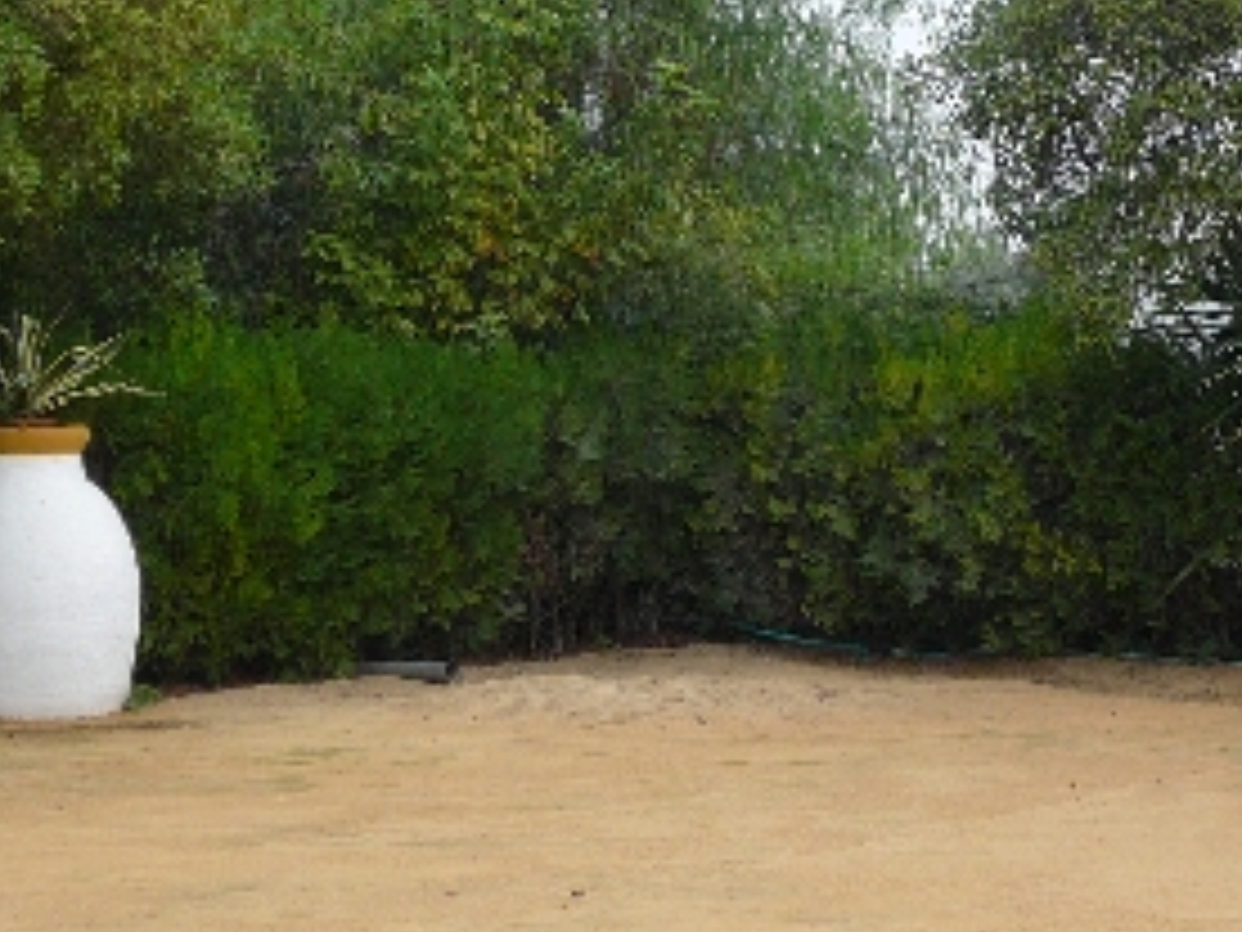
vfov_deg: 11.3
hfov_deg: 15.2
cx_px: 724
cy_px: 117
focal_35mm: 130
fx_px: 4664
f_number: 4
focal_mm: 9.6
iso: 100
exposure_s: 1/400
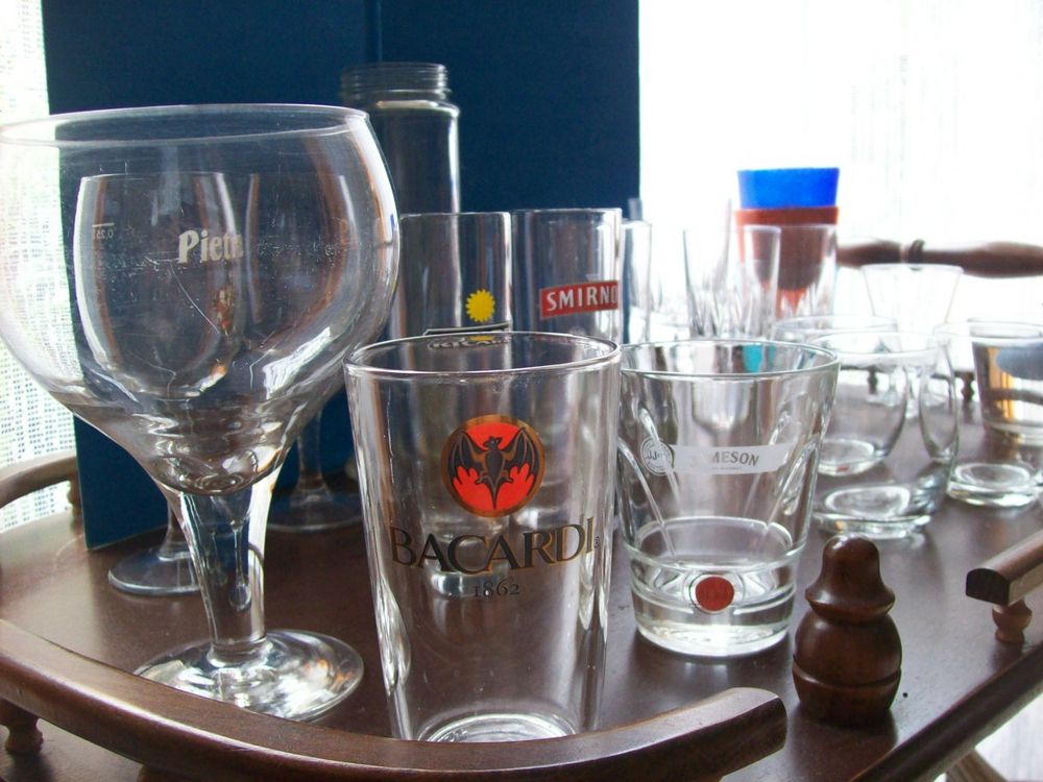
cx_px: 522
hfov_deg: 51.4
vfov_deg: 39.7
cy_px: 391
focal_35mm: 36
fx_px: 1085
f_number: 2.7
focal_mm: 6
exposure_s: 1/39.2
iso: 160
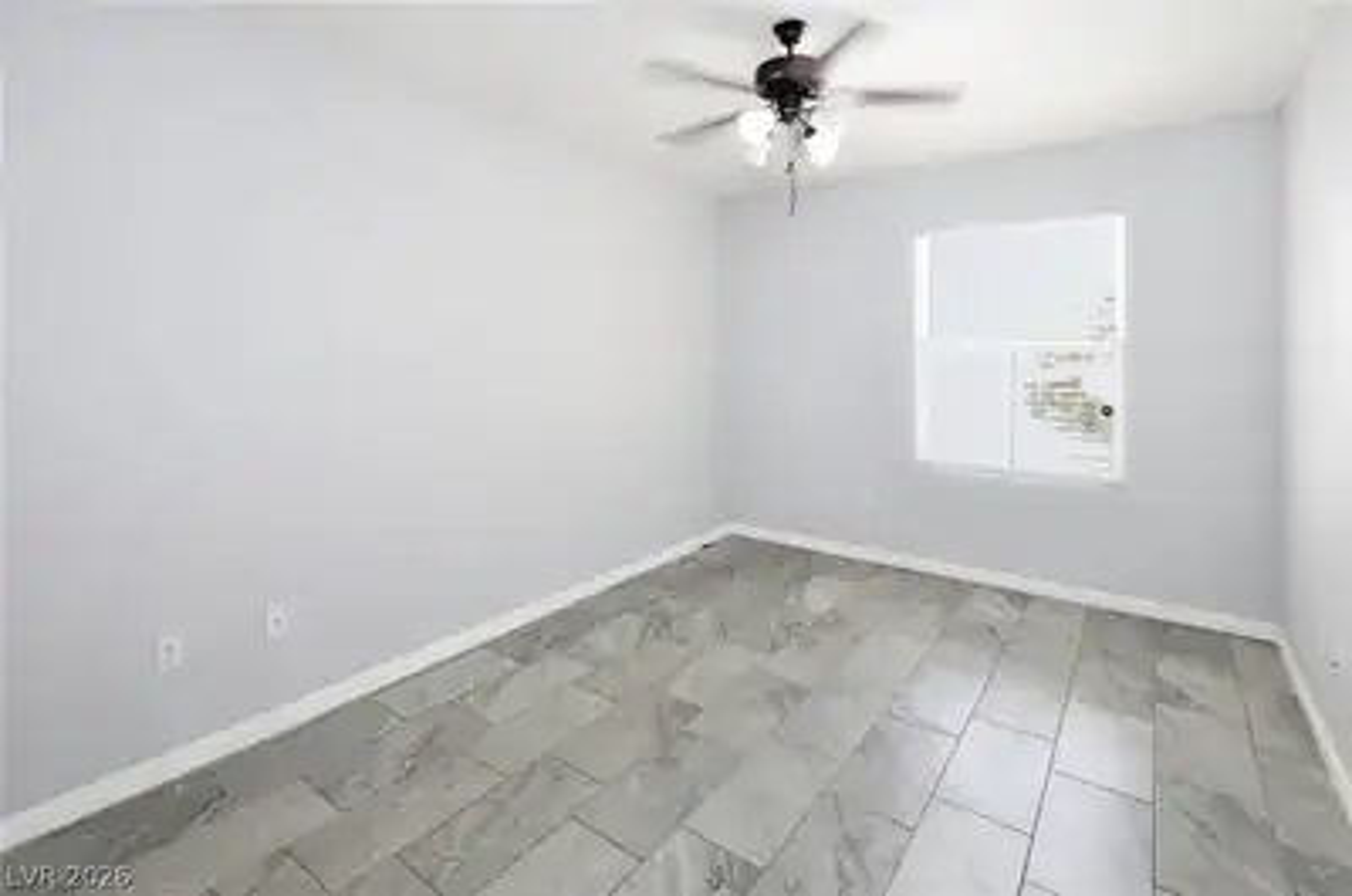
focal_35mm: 15
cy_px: 448
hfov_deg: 100.5
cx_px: 676
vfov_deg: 77.1
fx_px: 562
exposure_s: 1/60
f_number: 4
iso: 450
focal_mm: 10
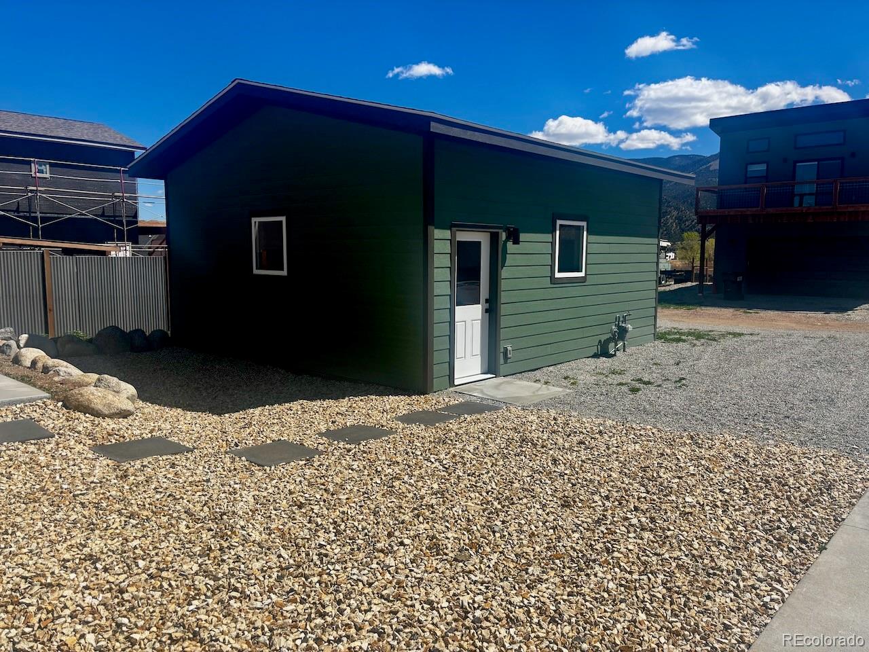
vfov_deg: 53.1
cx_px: 434
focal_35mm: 26
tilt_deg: -2.3
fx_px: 653
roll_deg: -1.7
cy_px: 326
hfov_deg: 67.3
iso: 50
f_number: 1.6
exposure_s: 1/5076
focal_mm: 5.96
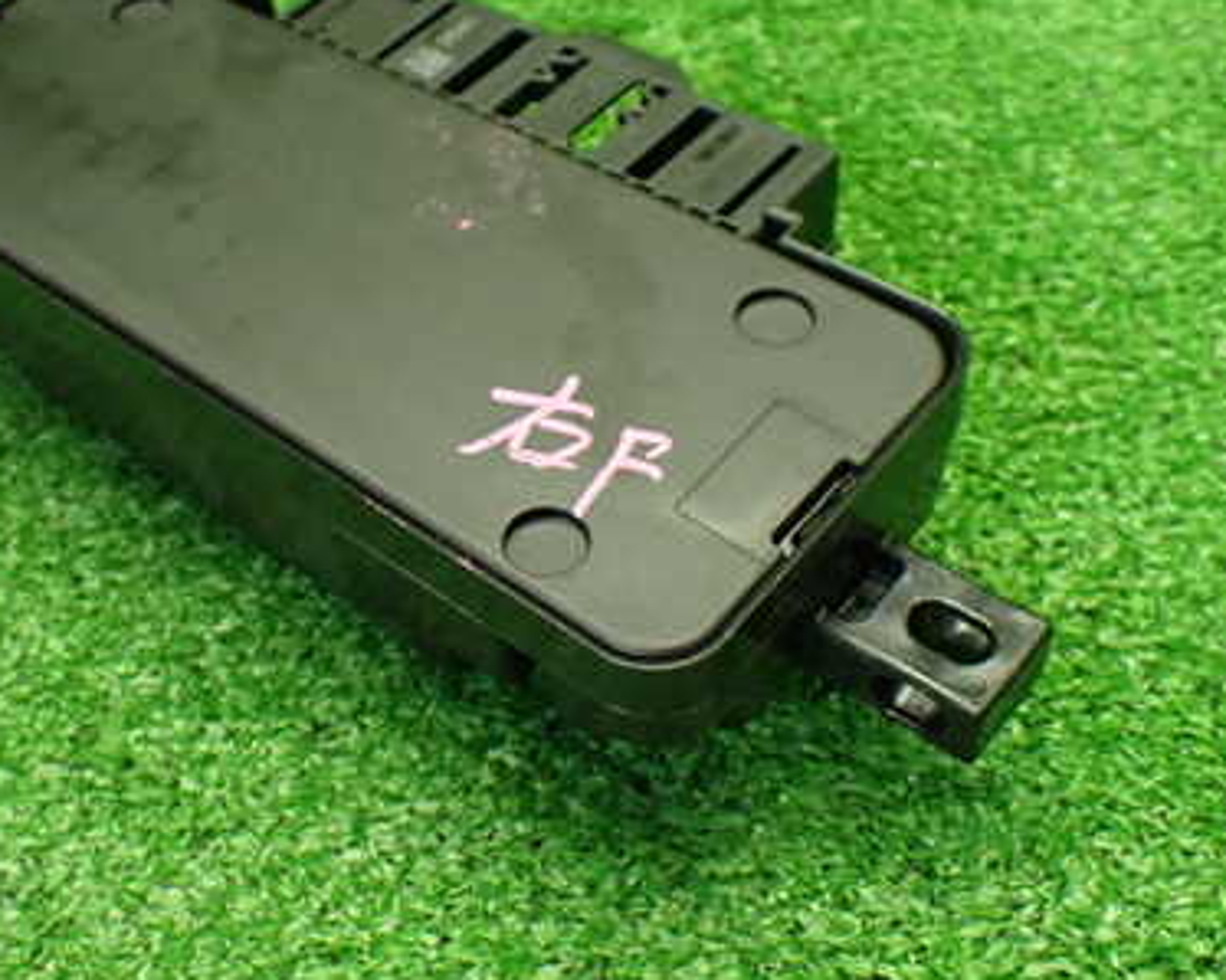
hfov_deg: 39.2
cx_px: 423
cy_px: 390
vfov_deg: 32.0
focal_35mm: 47
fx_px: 1705
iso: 800
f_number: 2.3
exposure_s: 1/125
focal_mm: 5.4
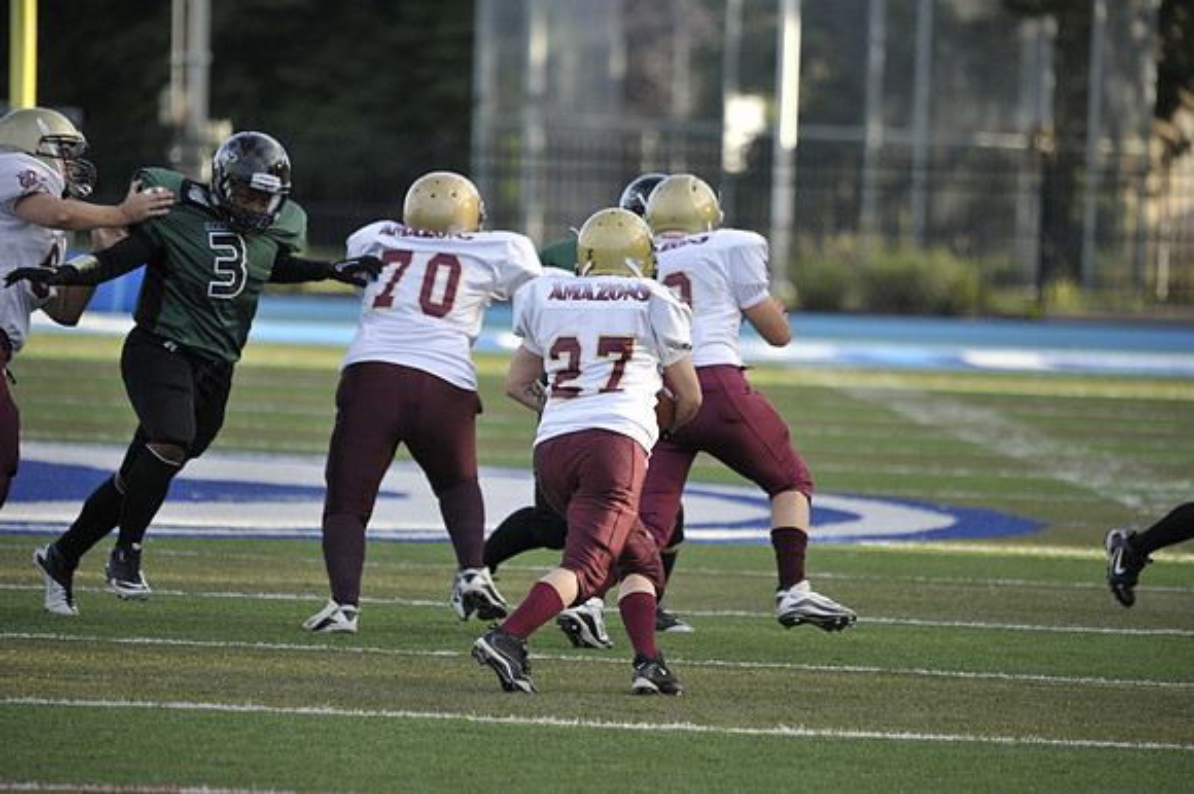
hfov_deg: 5.2
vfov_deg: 3.4
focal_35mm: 400
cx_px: 597
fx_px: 13259
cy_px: 397
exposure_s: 1/1000
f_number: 6.3
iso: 1000
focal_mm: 400
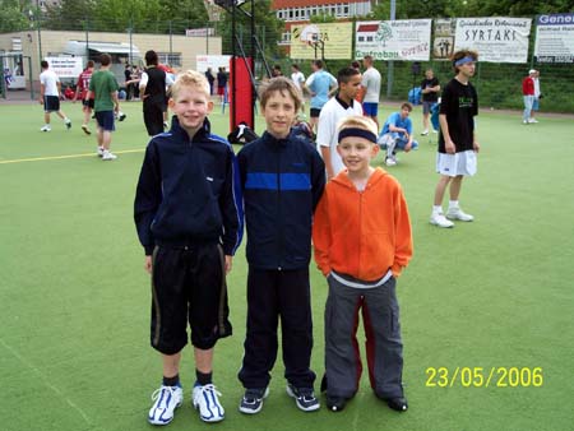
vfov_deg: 37.8
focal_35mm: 38
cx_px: 287
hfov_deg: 49.0
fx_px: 630
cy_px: 216
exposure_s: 1/350
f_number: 4.8
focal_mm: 8
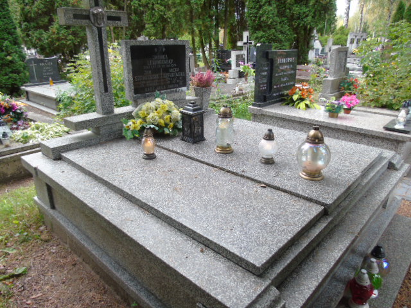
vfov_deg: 54.9
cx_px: 206
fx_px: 297
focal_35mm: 25
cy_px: 154
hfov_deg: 69.4
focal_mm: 4.4
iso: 80
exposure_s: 1/30
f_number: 3.4
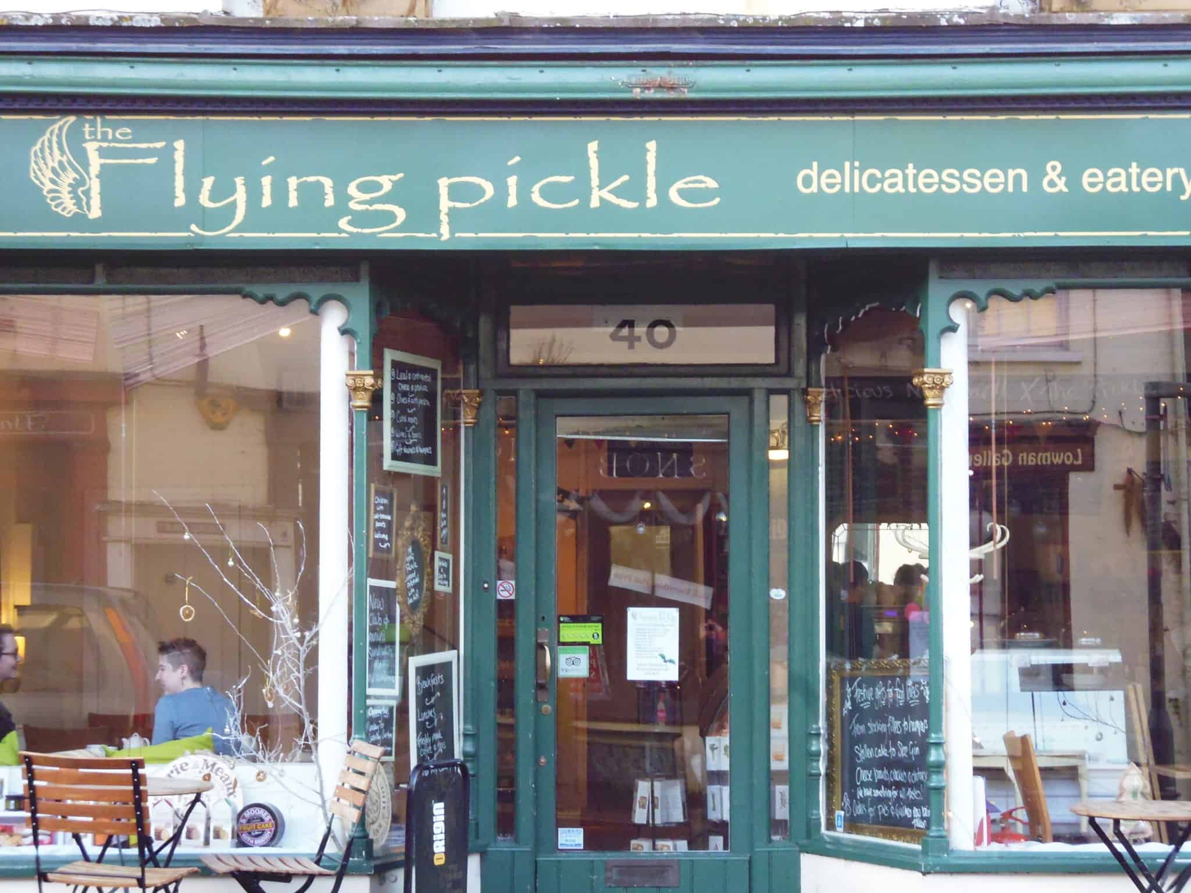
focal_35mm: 100
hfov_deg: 19.6
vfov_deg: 14.8
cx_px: 596
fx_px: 3441
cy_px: 446
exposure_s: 1/30
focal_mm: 17.7
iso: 400
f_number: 6.1
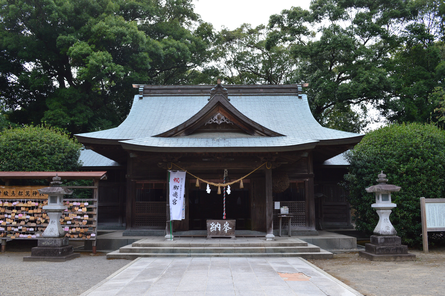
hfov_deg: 62.0
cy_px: 148
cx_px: 222
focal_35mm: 30
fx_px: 371
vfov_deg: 43.5
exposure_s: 1/200
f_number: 7.1
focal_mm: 20
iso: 200
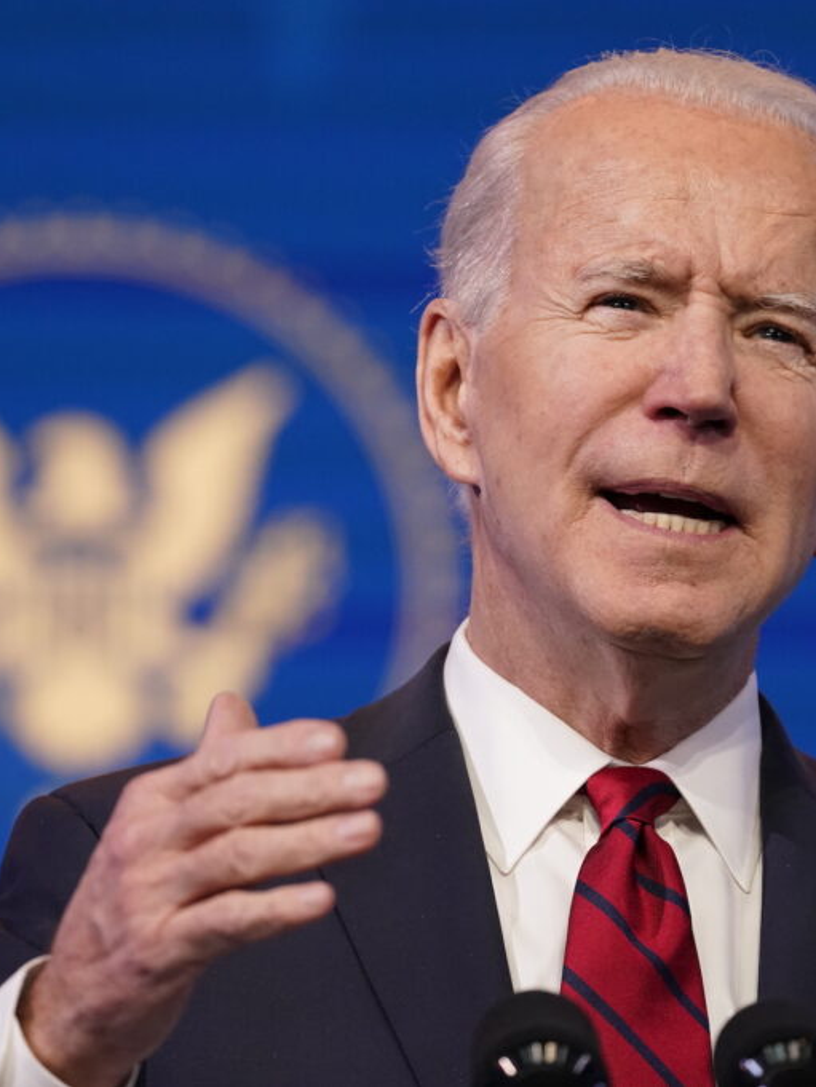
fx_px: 13637
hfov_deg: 3.4
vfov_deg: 4.6
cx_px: 332
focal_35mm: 434
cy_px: 544
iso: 4000
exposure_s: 1/250
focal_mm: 300
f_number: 5.6
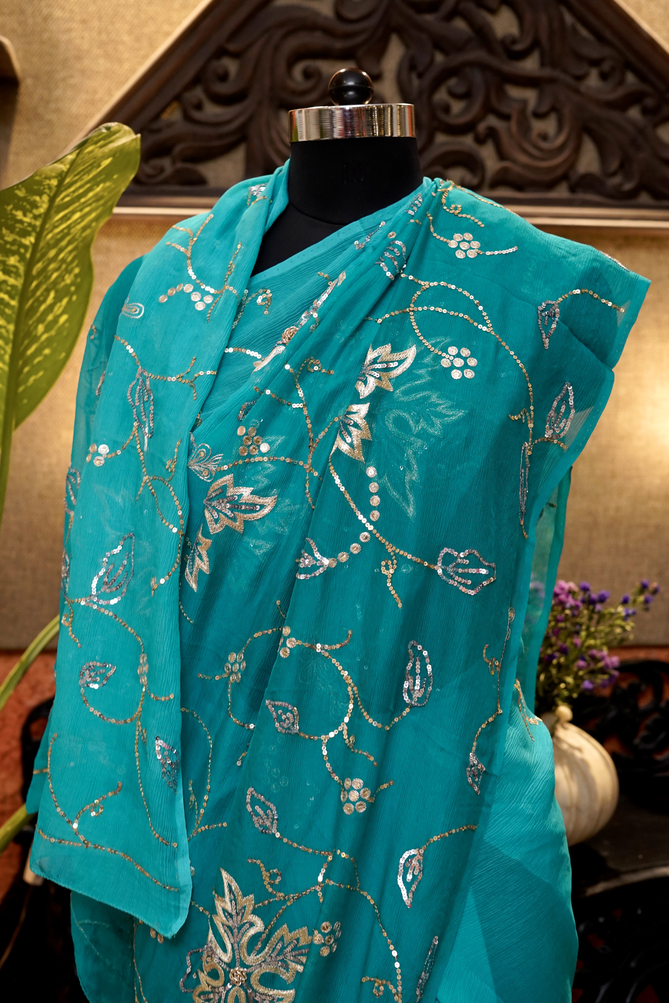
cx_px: 334
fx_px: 1394
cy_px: 502
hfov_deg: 27.0
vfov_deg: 39.6
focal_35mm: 50
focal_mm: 50
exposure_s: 1/100
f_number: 5
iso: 2000
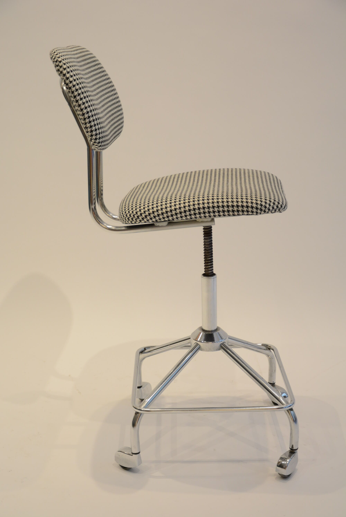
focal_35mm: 52
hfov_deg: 25.8
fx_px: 755
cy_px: 258
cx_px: 173
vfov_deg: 37.8
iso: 800
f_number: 4.5
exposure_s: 1/50
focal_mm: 35
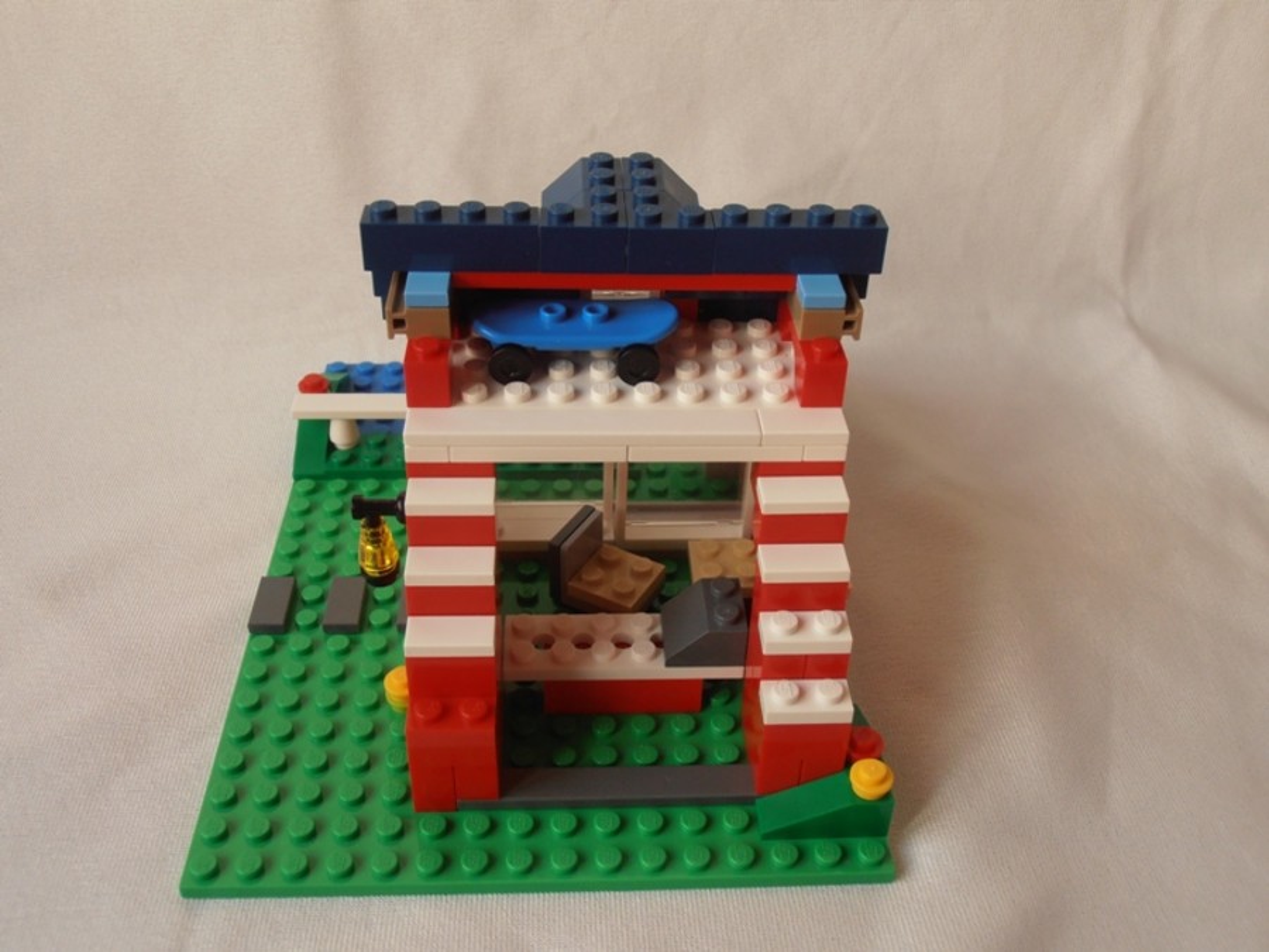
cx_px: 634
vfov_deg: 38.7
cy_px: 476
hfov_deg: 50.1
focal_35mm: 37
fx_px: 1356
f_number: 3.9
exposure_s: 1/40
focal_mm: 6.61
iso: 100
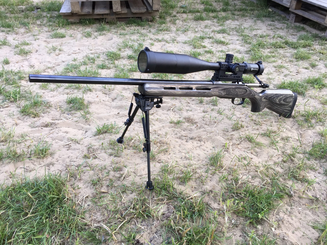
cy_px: 122
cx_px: 164
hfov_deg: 61.7
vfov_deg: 48.2
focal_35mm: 29
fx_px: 274
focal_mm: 4.15
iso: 50
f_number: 2.2
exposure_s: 1/100
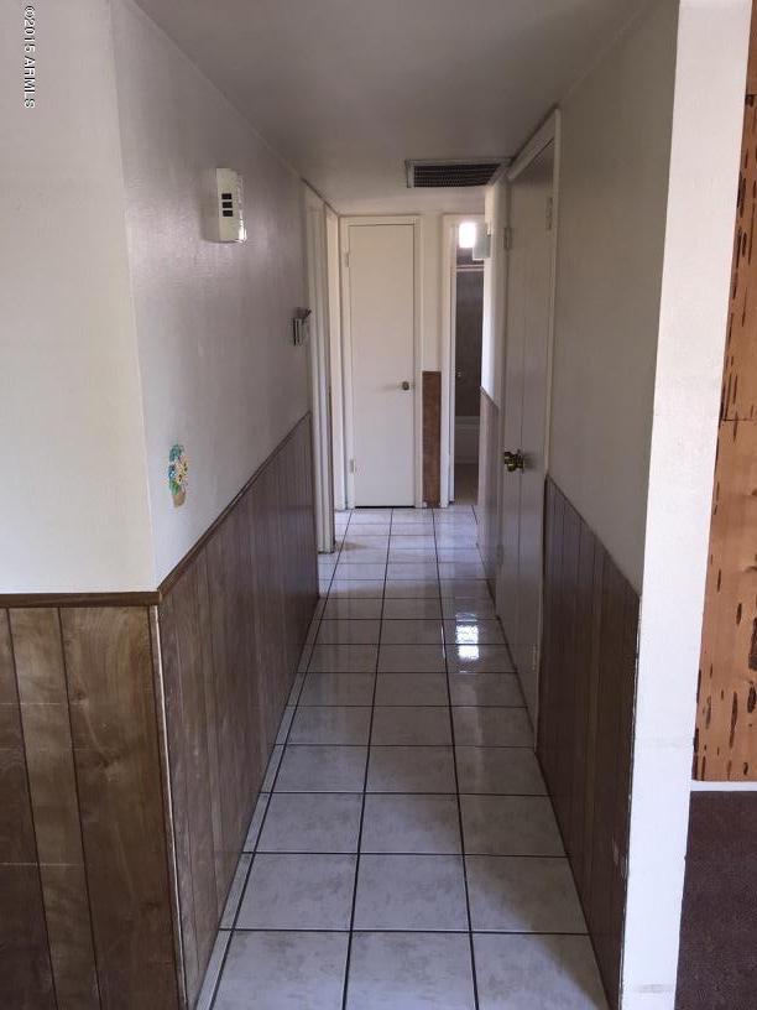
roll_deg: +0.5
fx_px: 846
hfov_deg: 48.2
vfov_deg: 61.7
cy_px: 505
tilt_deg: -13.0
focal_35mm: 29
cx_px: 378
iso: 80
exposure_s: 1/30
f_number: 2.2
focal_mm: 4.15
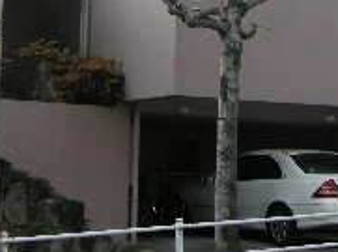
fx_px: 1208
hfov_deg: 15.9
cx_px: 215
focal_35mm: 124
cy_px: -62
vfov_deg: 11.6
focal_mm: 7.5
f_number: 4.3
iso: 64
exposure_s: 1/210
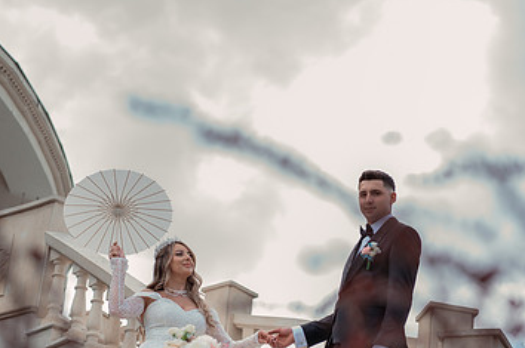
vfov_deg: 11.1
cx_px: 237
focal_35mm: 123
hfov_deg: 16.7
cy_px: 247
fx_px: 1791
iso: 160
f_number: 2.8
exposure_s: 1/400
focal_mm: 75
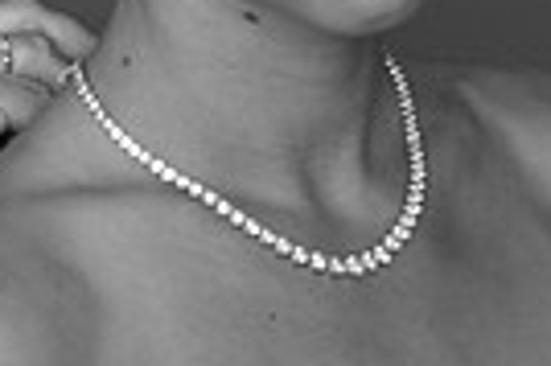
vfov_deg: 5.6
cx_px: -276
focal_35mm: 243
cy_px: 276
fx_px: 3715
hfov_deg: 8.3
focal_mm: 56
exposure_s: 1/60
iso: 1600
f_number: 4.5
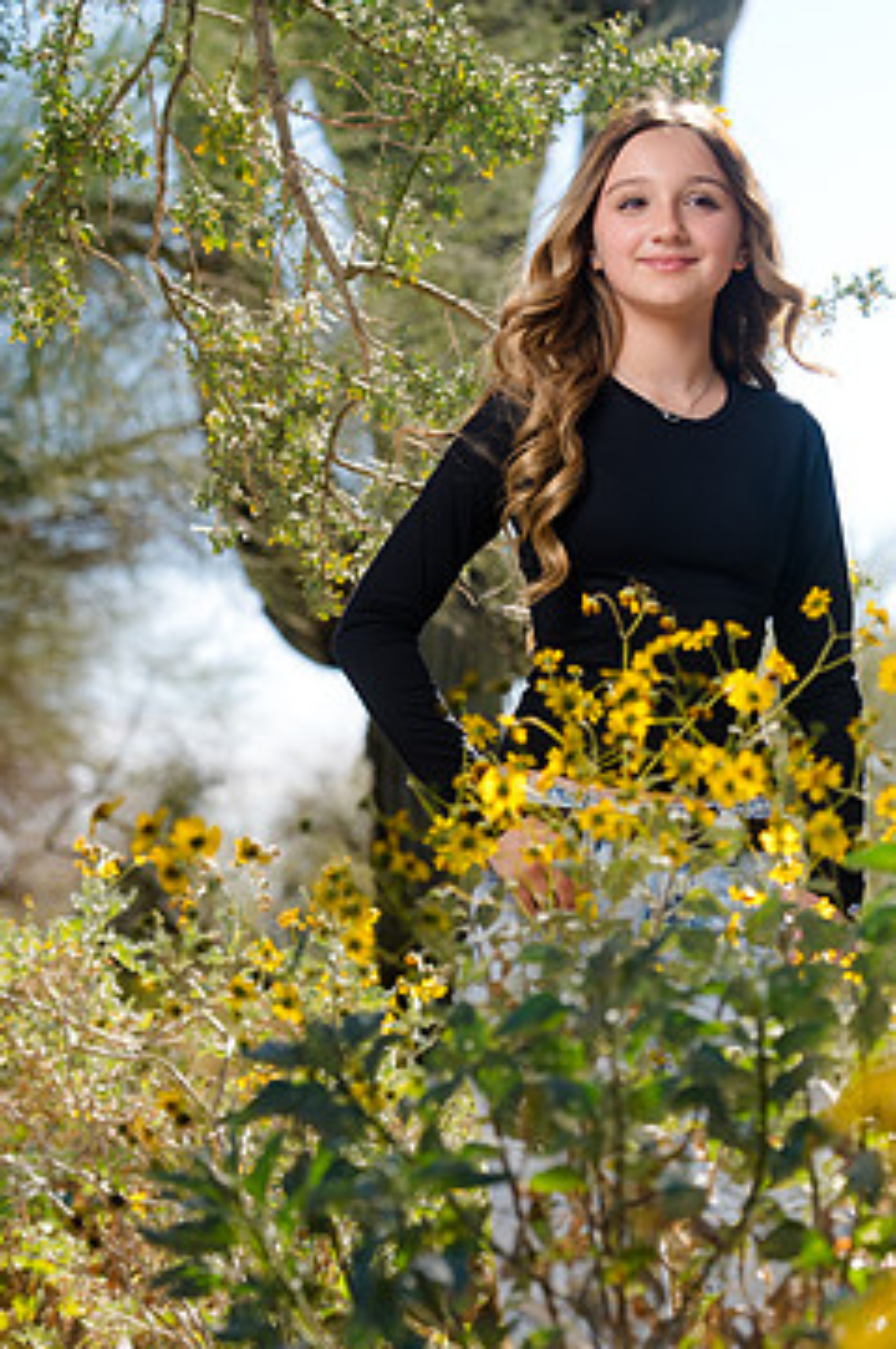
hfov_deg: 10.4
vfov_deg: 15.7
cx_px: 553
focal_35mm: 131
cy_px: 740
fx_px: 4900
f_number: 5.6
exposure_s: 1/250
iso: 100
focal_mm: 105
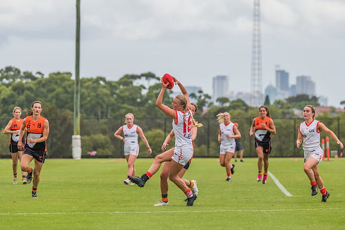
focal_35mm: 384
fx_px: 3677
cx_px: 184
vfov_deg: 3.6
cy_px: 111
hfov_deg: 5.4
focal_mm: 350
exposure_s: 1/1600
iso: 1000
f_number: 10
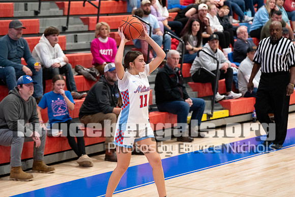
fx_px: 933
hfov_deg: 18.0
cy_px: 89
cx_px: 134
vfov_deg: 12.0
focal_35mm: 114
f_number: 2.8
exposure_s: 1/1000
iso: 6400
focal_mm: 104
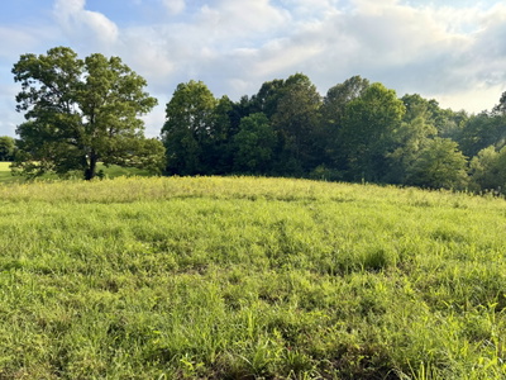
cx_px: 253
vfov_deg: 56.8
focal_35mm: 24
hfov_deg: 71.6
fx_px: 351
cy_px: 190
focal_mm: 6.76
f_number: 1.78
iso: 100
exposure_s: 1/2907
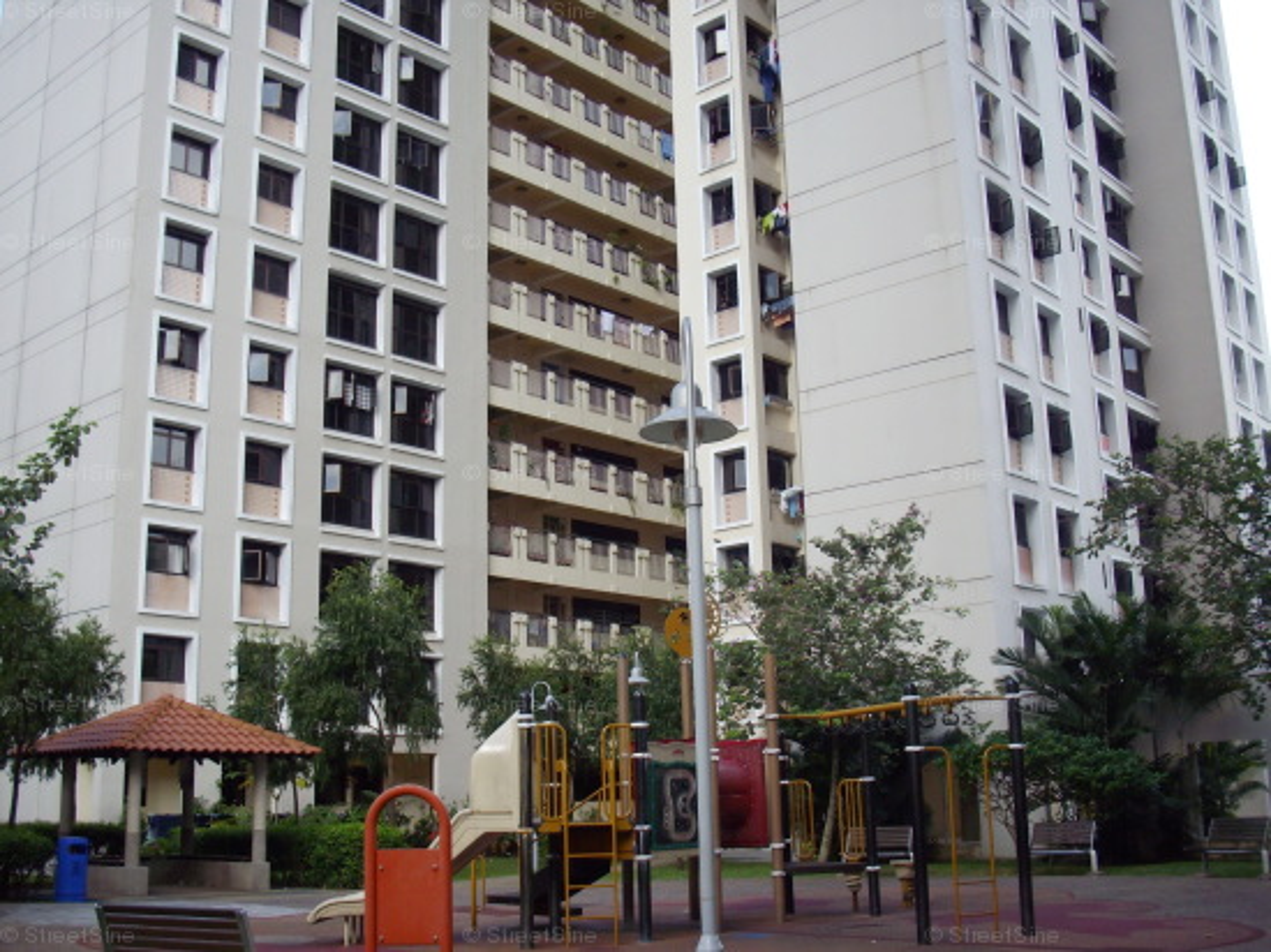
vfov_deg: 38.6
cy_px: 476
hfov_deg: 50.2
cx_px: 636
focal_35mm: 37
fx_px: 1358
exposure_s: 1/125
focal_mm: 6.2
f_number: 2.8
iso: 80
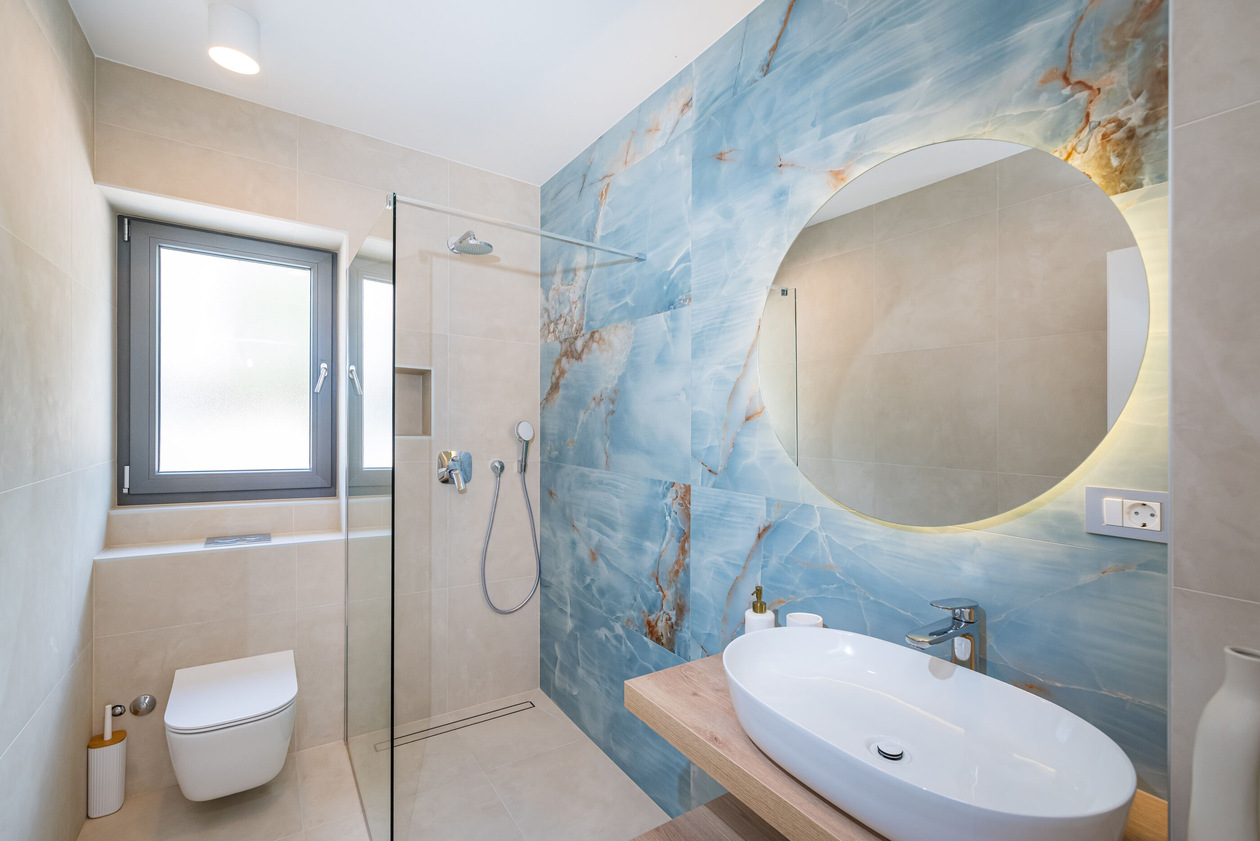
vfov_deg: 77.4
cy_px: 420
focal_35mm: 15
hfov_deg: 100.4
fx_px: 525
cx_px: 630
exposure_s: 1/80
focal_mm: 15
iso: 800
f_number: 8
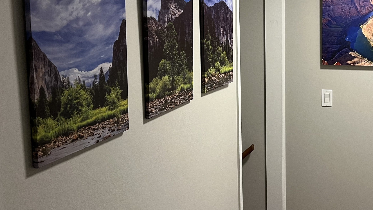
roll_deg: +0.9
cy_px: 59
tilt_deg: -6.4
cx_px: 261
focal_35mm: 42
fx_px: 415
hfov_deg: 47.2
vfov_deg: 28.0
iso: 200
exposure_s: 1/60
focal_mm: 5.1
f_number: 1.6
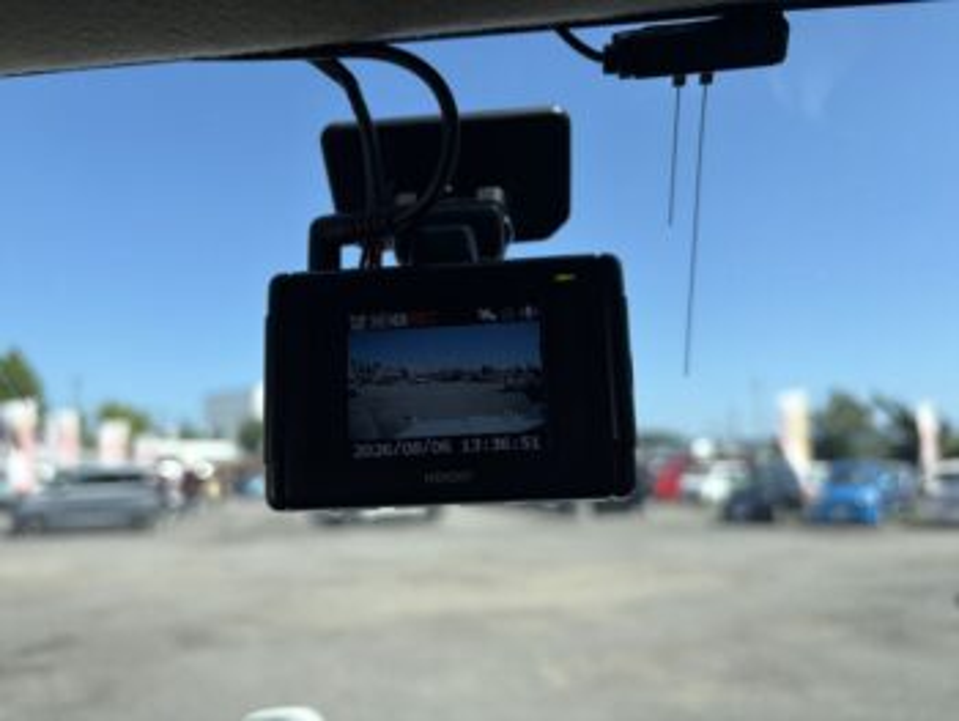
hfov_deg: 67.3
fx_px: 721
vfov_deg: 53.1
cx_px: 480
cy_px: 360
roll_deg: -2.6
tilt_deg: +13.8
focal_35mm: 26
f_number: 1.6
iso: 50
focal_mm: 5.96
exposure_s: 1/1799
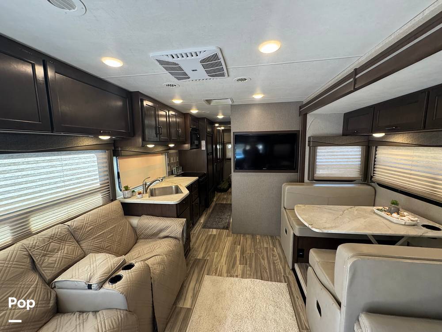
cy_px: 166
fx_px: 179
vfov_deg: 85.7
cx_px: 221
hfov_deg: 102.1
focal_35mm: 14
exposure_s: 1/91
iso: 320
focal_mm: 2.22
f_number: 2.2
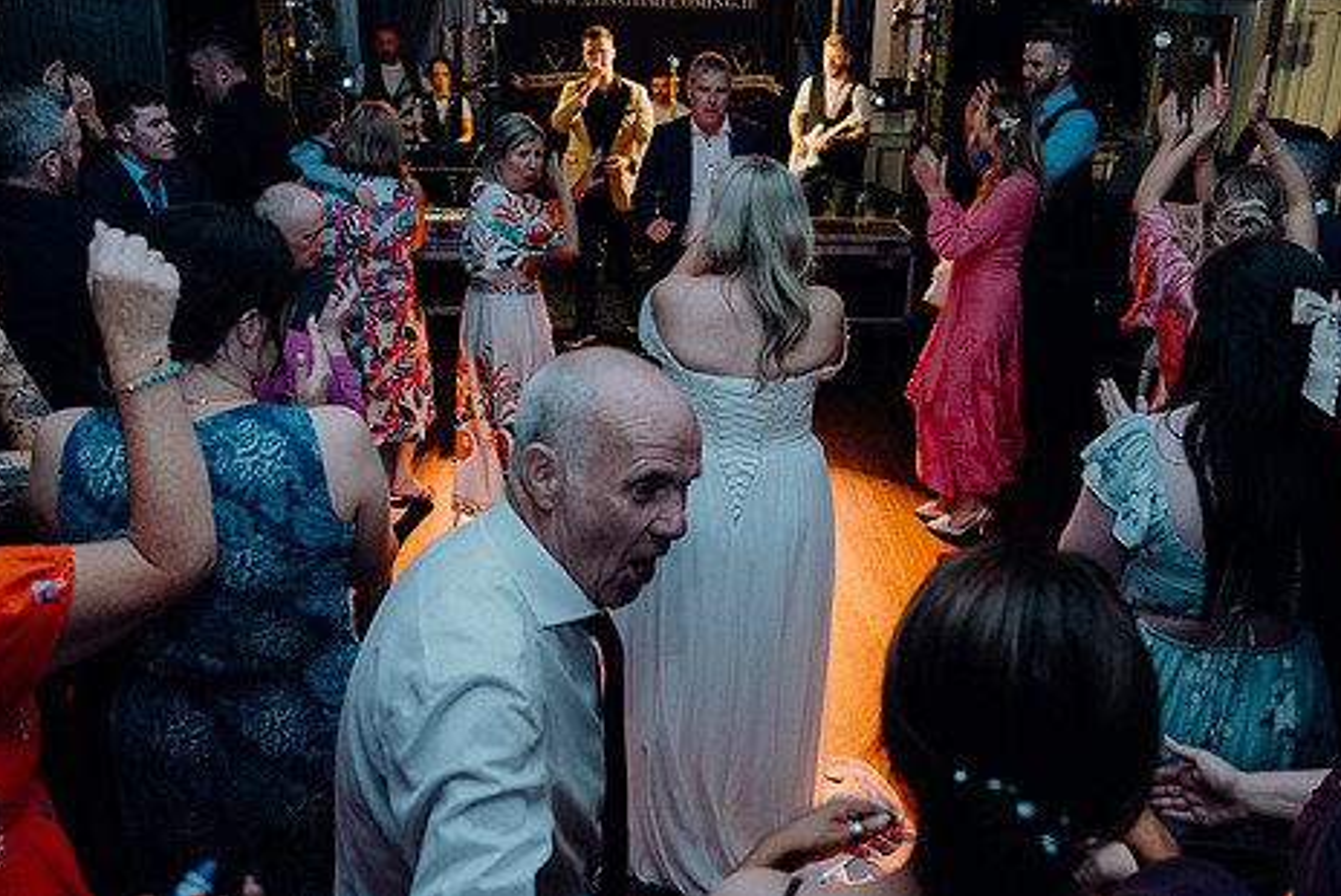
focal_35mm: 30
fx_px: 1118
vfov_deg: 43.4
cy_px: 343
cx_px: 682
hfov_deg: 61.9
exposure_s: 1/160
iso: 2500
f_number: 3.5
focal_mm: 24
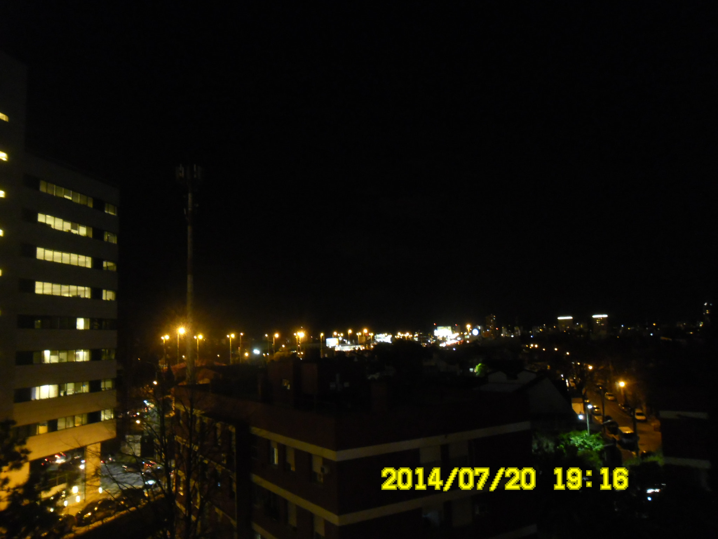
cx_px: 359
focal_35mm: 27
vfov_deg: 51.4
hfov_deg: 65.3
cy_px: 270
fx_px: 560
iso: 400
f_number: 3.5
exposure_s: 1/3
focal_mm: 4.9
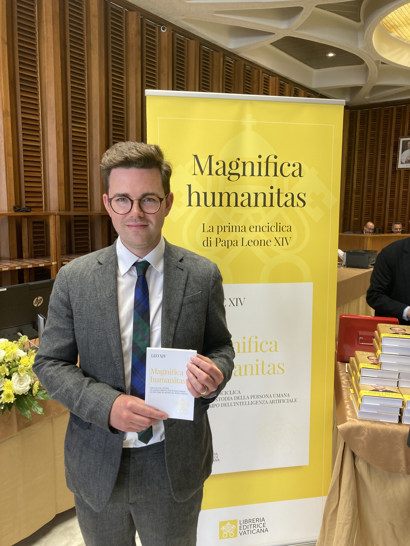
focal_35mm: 28
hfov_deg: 49.7
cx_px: 205
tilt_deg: -7.5
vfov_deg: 63.4
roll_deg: -0.6
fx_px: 442
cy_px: 273
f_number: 1.8
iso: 50
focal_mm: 3.99
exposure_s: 1/50
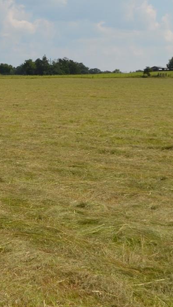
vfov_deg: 20.9
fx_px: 832
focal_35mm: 102
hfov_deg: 11.3
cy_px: 109
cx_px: -94
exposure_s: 1/250
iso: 100
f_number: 8
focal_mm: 22
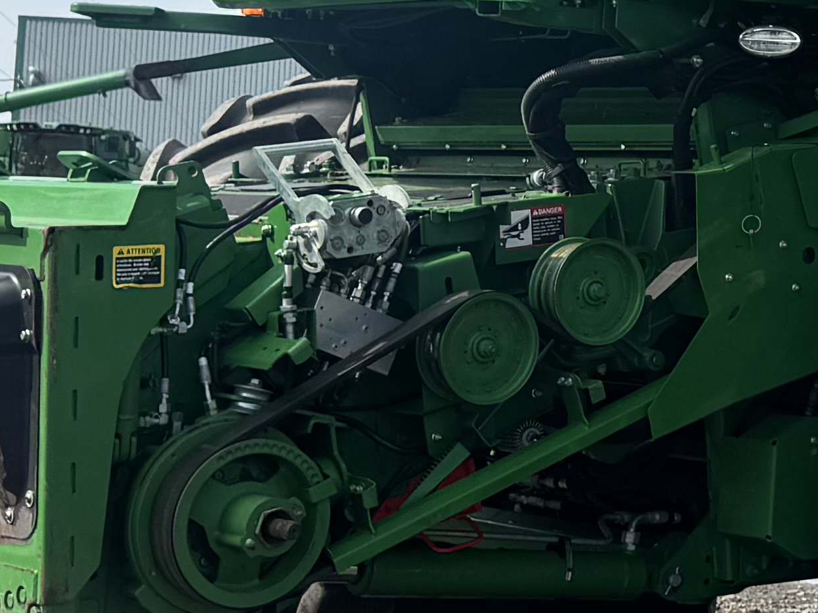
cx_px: 1222
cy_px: 21
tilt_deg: +6.9
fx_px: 2623
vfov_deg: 13.2
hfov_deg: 16.2
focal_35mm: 111
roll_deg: -1.1
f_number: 1.78
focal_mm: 6.76
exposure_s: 1/3247
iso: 80
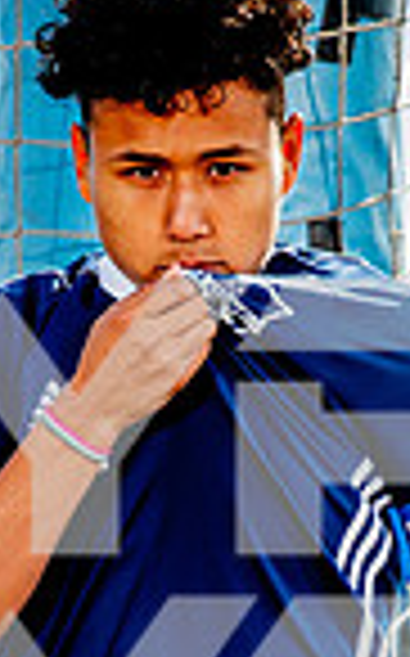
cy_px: 738
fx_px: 3260
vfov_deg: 11.3
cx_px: 194
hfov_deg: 7.2
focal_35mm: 182
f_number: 5.6
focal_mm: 58
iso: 125
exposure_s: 1/320
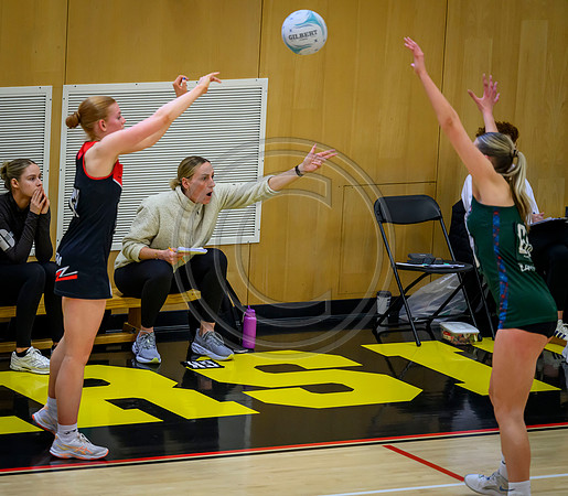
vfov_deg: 6.9
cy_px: 248
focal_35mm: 237
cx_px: 196
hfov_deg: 7.9
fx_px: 4136
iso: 4000
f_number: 3.2
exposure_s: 1/1000
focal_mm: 200
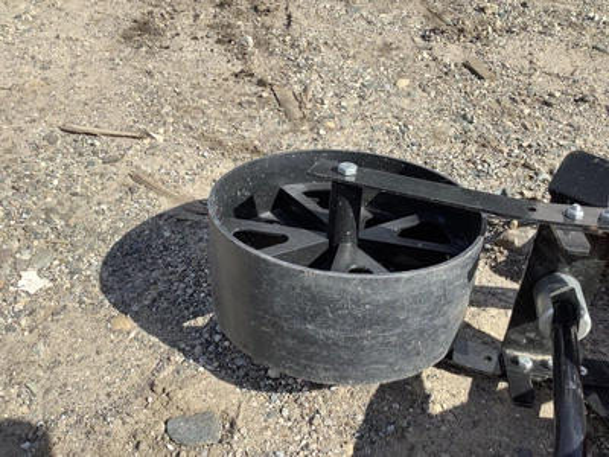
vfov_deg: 45.4
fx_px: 545
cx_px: 304
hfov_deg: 58.4
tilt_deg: -44.6
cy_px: 228
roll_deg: -2.5
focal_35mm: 31
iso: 25
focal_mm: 3.3
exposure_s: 1/1181
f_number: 2.4
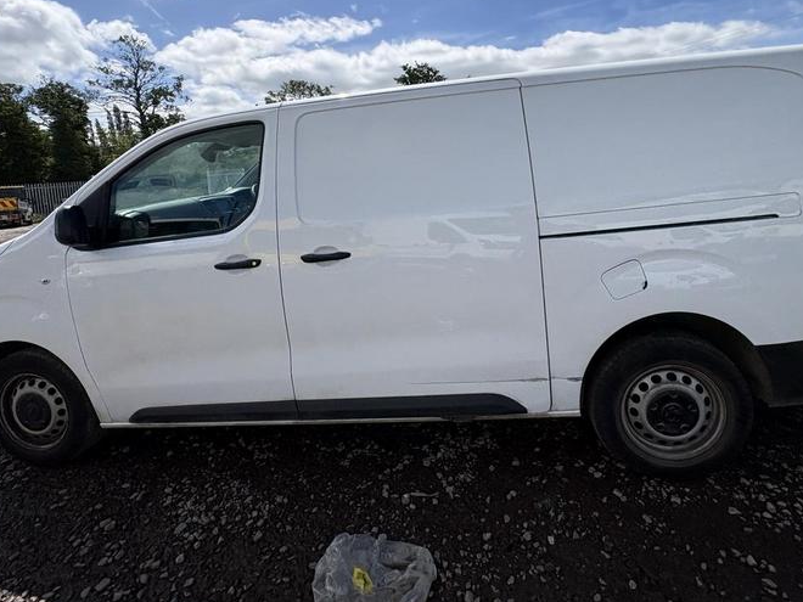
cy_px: 206
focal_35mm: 19
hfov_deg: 84.5
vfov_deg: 67.0
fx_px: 441
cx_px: 431
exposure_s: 1/3106
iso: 40
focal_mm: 2.22
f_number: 2.2
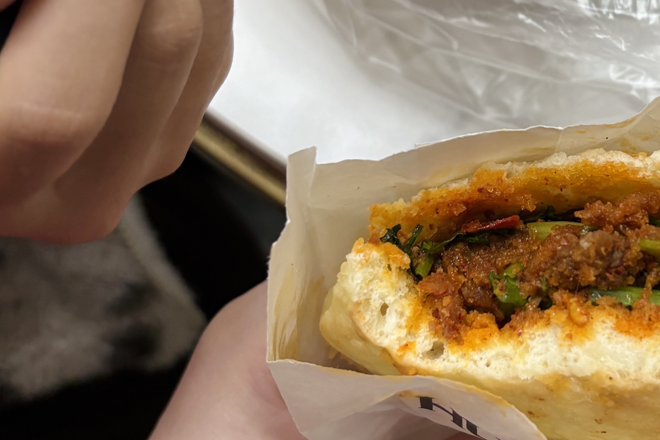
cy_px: 77
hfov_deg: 29.3
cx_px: 542
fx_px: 1228
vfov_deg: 20.1
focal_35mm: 67
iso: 125
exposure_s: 1/87
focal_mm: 5.96
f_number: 1.6
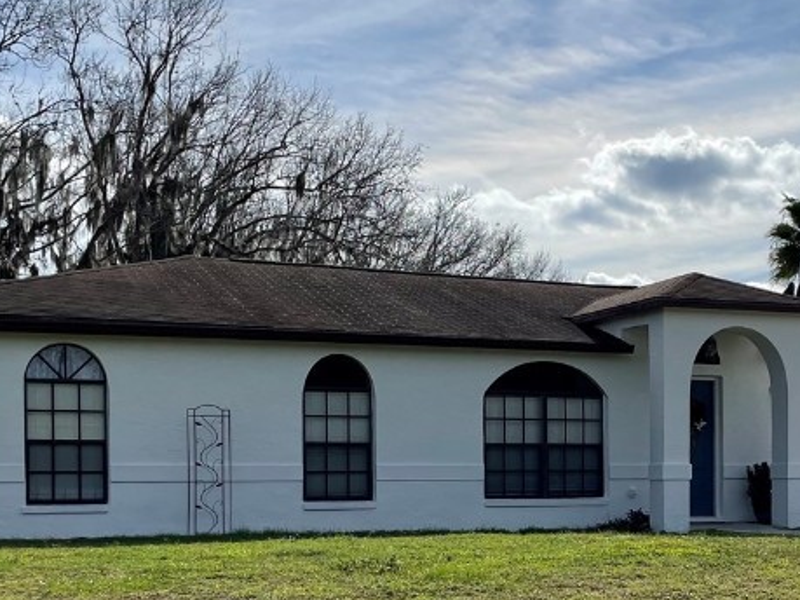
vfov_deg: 24.8
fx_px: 1340
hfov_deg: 32.8
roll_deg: +0.8
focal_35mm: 58
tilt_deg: +0.1
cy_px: 488
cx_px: 558
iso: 32
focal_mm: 4.2
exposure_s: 1/9091
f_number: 1.6
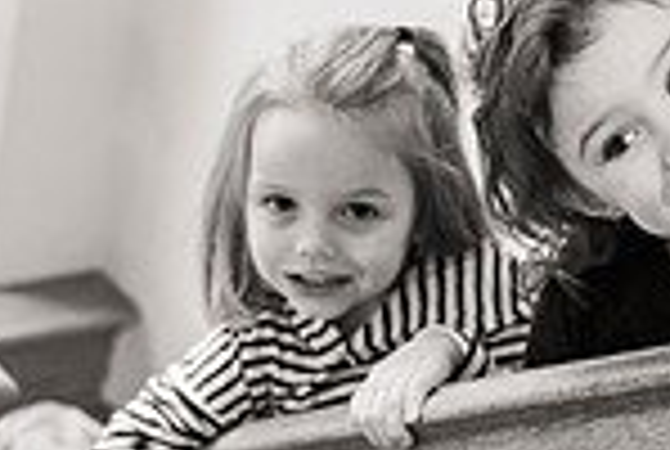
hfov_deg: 15.4
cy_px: 340
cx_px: 553
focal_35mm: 132
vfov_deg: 10.4
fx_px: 2462
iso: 1000
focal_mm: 34
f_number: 2.8
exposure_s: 1/40
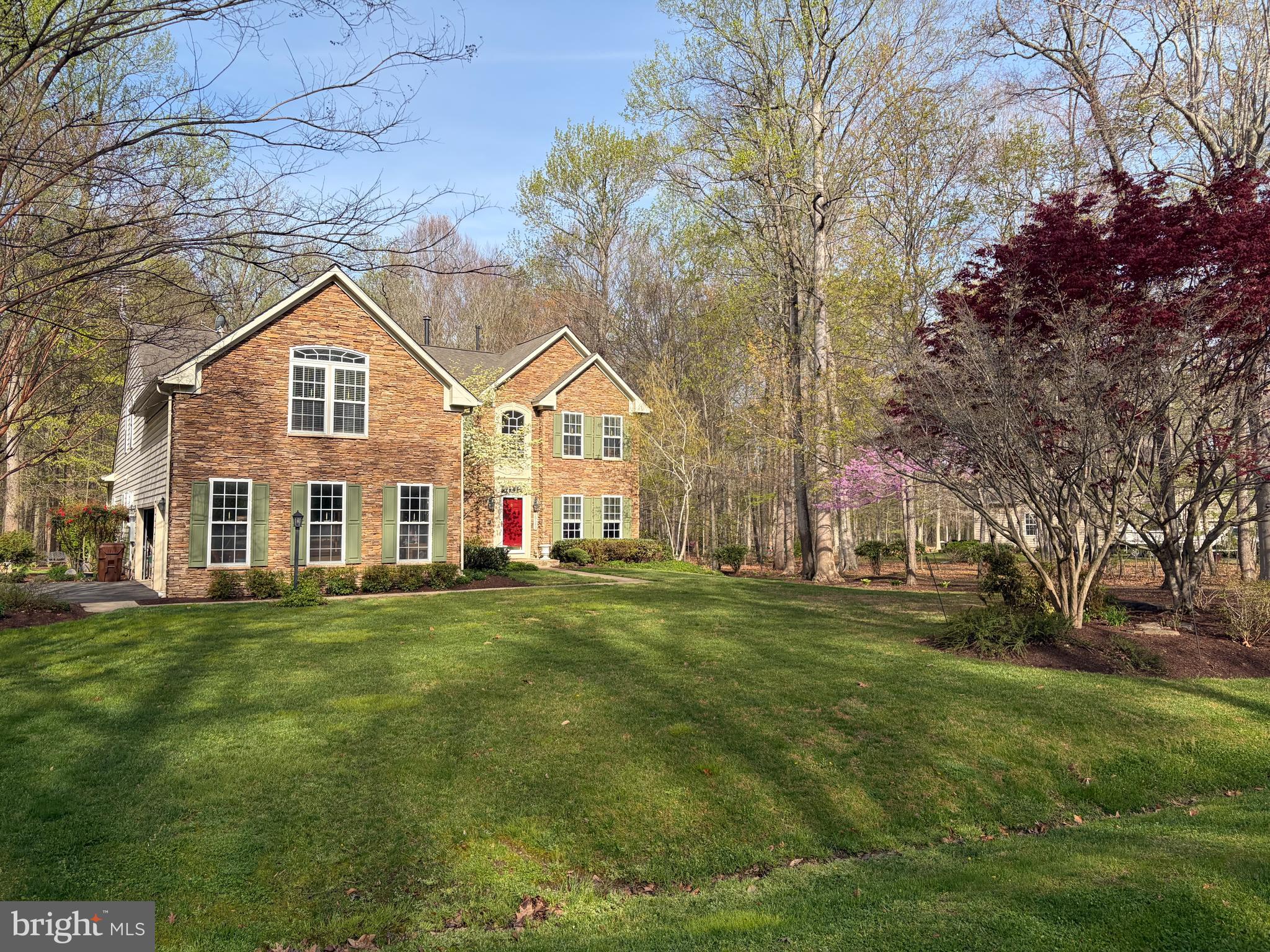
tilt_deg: +3.4
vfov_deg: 53.1
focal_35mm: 26
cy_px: 476
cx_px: 635
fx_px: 954
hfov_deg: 67.3
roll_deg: +0.1
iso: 50
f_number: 1.6
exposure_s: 1/1751
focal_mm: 5.96
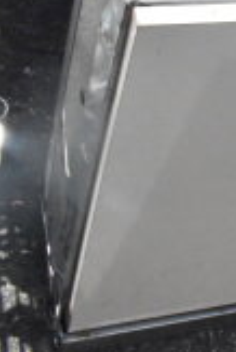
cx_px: 658
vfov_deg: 17.6
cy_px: -40
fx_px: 1099
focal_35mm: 112
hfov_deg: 9.9
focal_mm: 20
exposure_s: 1/3200
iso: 6400
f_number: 25
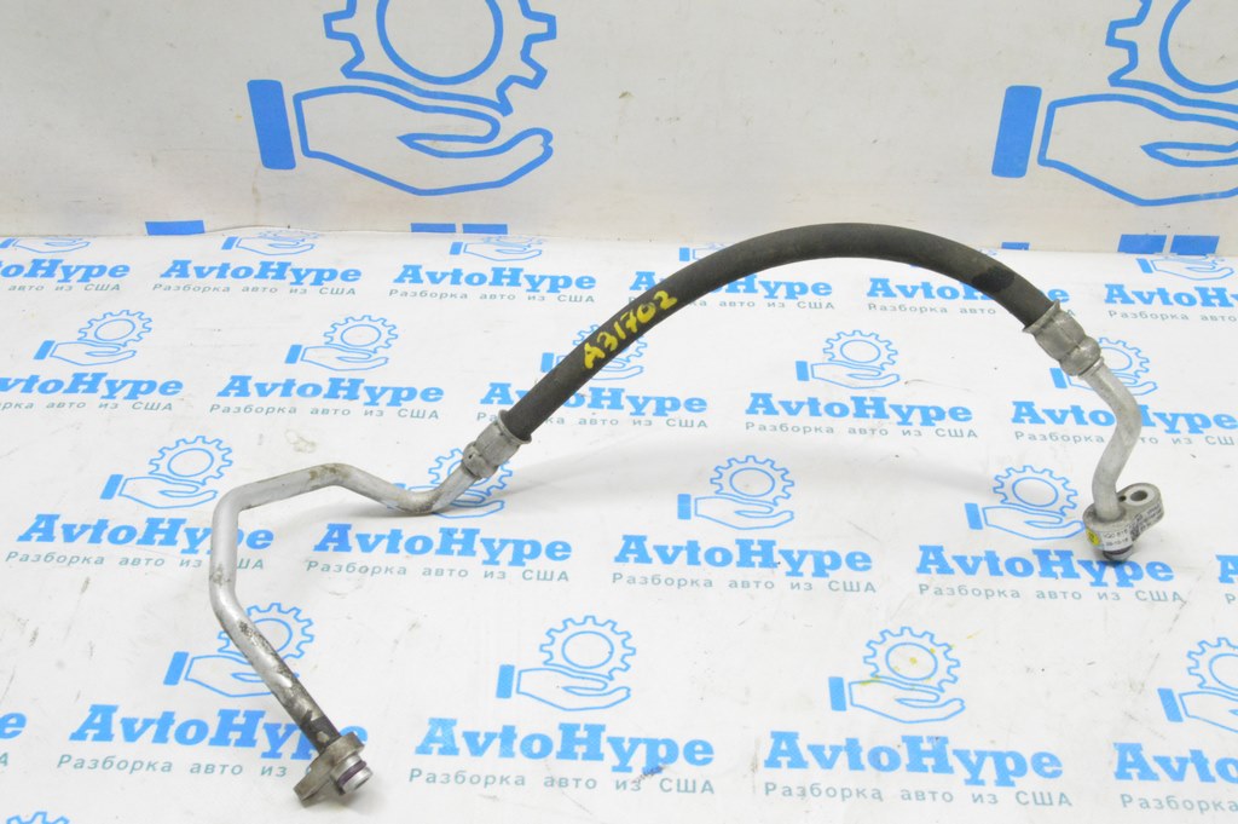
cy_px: 412
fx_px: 1443
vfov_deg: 31.8
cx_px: 619
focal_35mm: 42
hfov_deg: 46.4
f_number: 20
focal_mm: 28
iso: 6400
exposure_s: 1/15
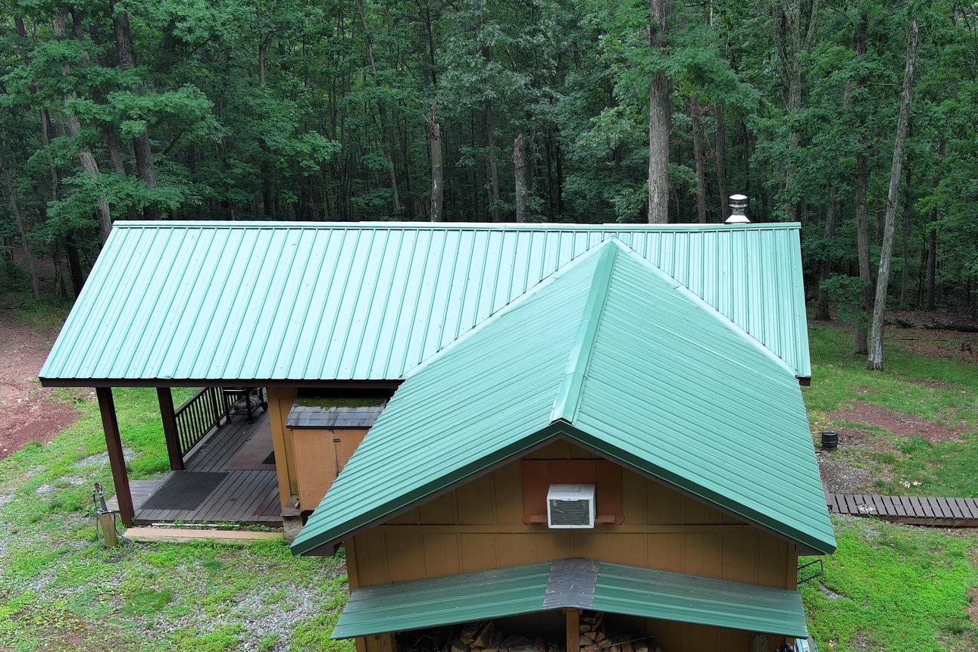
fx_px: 1250
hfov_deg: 41.7
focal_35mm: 46
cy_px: 418
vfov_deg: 29.1
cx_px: 708
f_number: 2.8
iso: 100
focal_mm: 10.57
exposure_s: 1/127
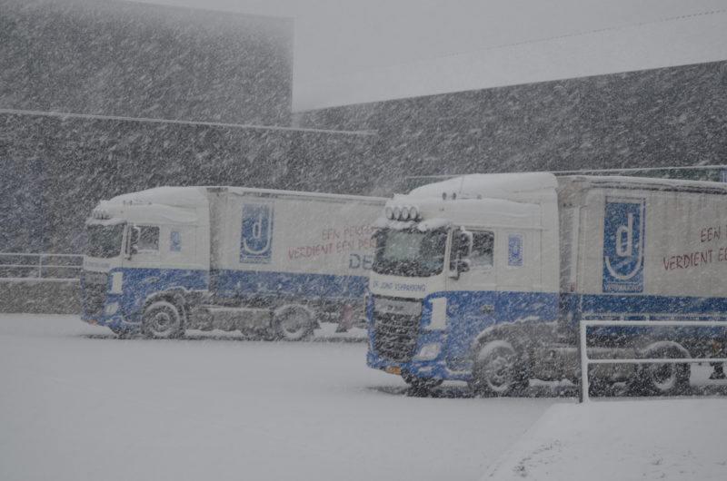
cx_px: 364
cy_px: 240
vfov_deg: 16.5
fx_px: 1663
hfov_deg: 24.7
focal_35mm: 82
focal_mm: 55
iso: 200
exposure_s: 1/125
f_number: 5.6
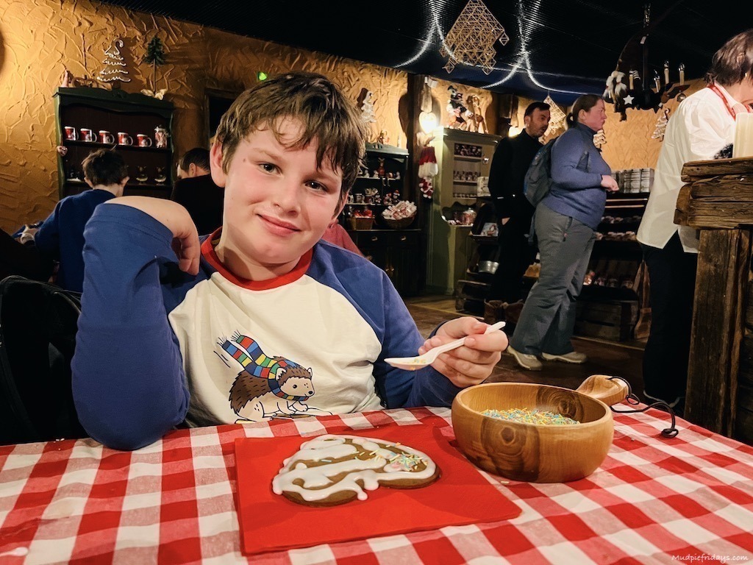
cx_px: 376
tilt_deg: -8.2
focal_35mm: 26
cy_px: 282
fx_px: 566
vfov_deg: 53.1
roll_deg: -0.2
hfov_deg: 67.3
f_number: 1.5
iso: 800
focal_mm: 5.7
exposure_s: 1/25
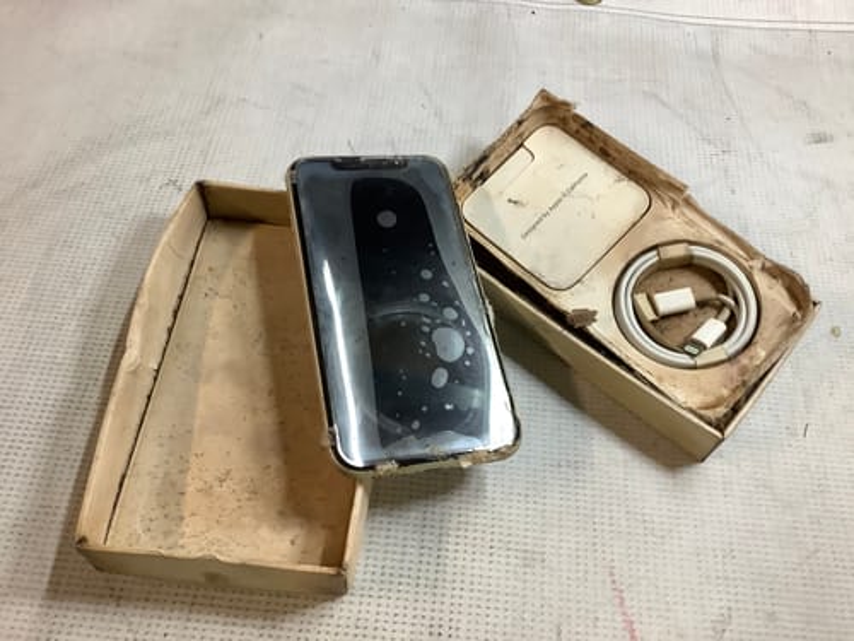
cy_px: 320
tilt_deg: -56.0
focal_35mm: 31
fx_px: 765
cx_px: 427
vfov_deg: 45.4
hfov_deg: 58.4
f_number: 2.4
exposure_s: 1/50
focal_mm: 3.3
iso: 125
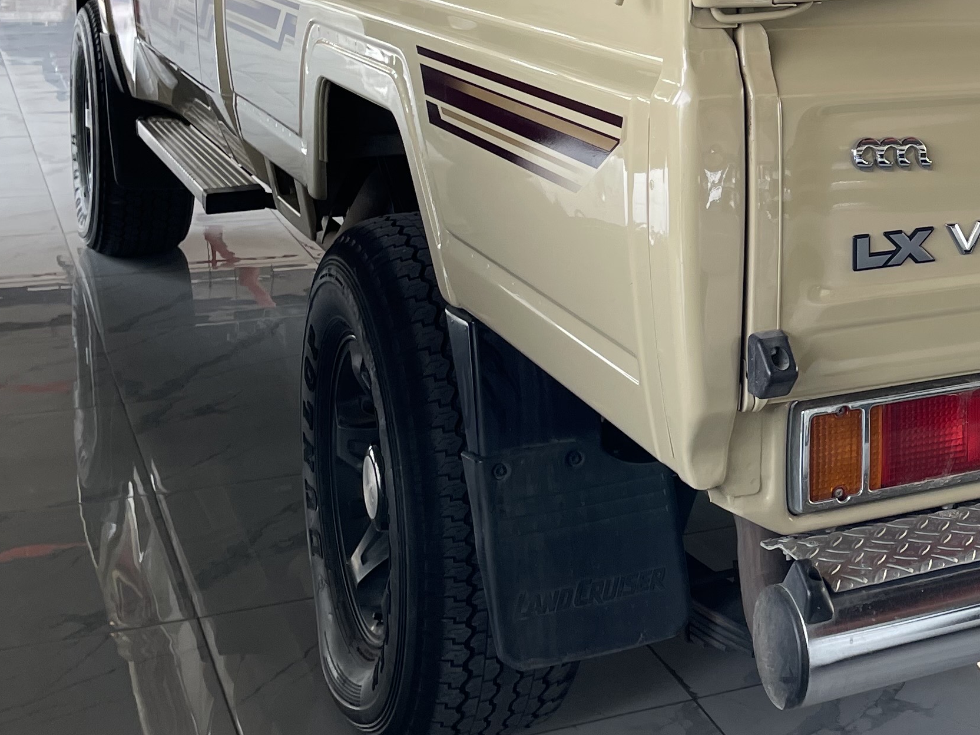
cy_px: 93
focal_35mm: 63
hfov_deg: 28.6
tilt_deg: -7.1
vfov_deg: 22.8
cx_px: 1009
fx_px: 1784
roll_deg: -2.7
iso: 32
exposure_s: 1/121
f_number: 1.6
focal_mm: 4.2
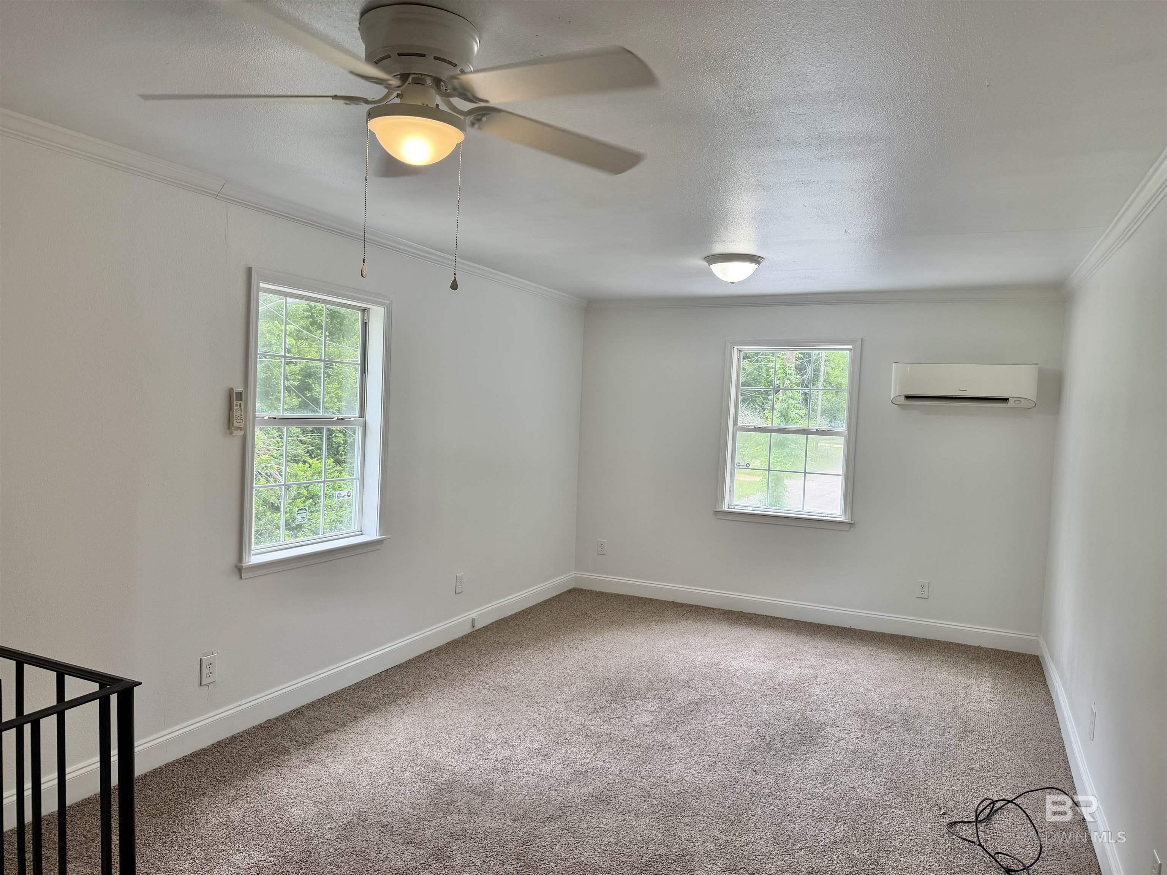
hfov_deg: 71.6
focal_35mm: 24
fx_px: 809
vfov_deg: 56.8
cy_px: 438
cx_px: 584
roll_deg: -2.5
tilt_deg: -3.0
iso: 64
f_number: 1.78
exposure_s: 1/160
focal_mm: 6.76
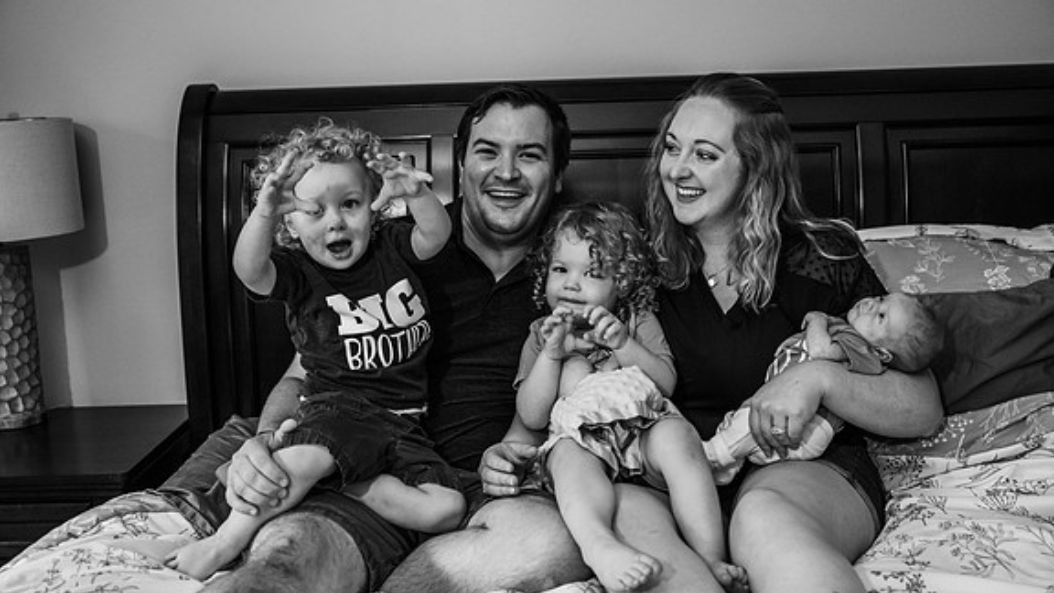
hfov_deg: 52.8
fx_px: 1062
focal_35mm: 38
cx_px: 527
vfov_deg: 31.2
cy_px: 296
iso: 1250
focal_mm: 36
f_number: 3.2
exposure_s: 1/250
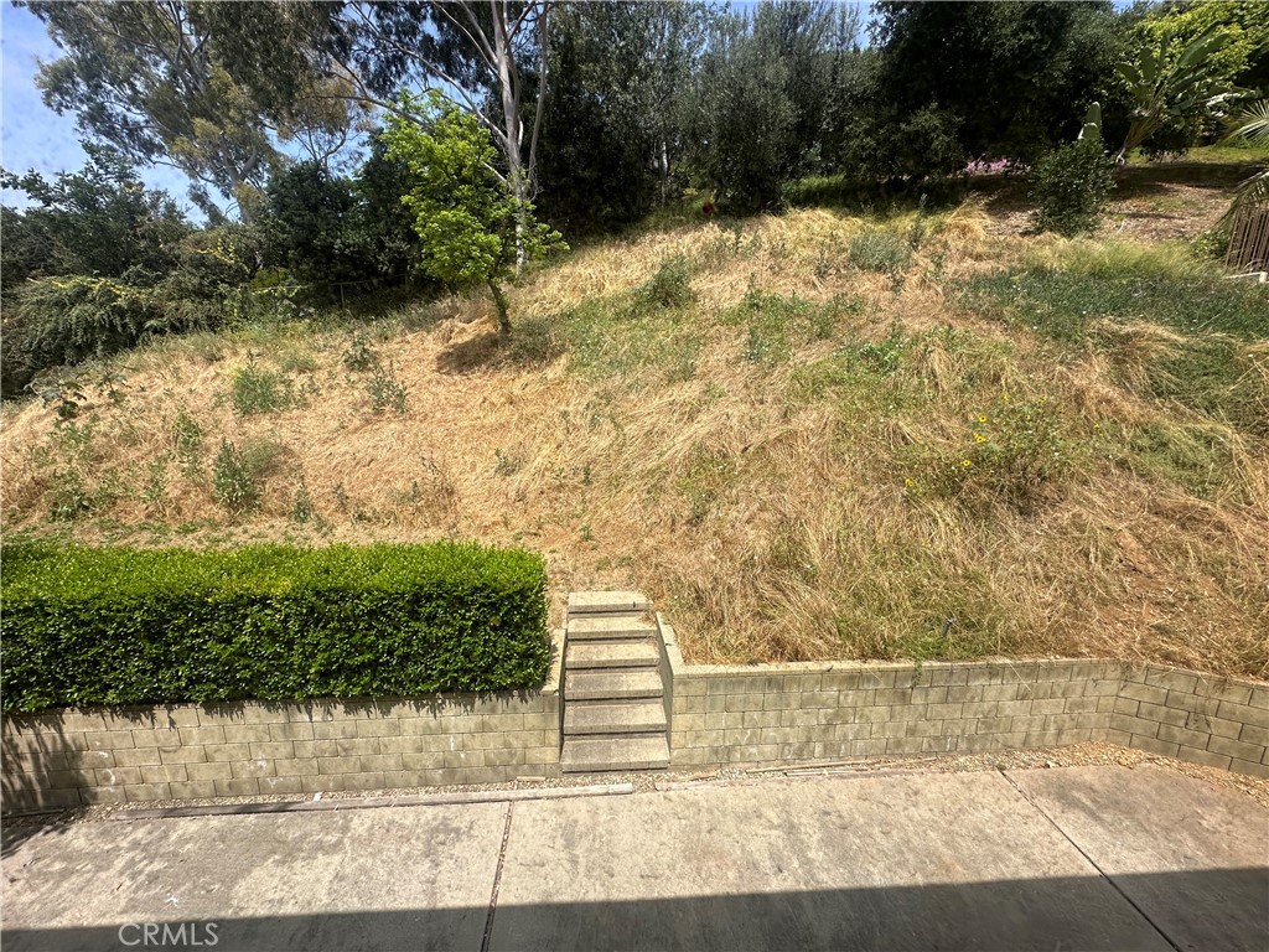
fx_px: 513
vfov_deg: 85.7
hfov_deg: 102.1
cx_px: 634
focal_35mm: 14
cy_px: 476
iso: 50
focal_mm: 2.22
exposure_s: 1/1575
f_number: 2.2
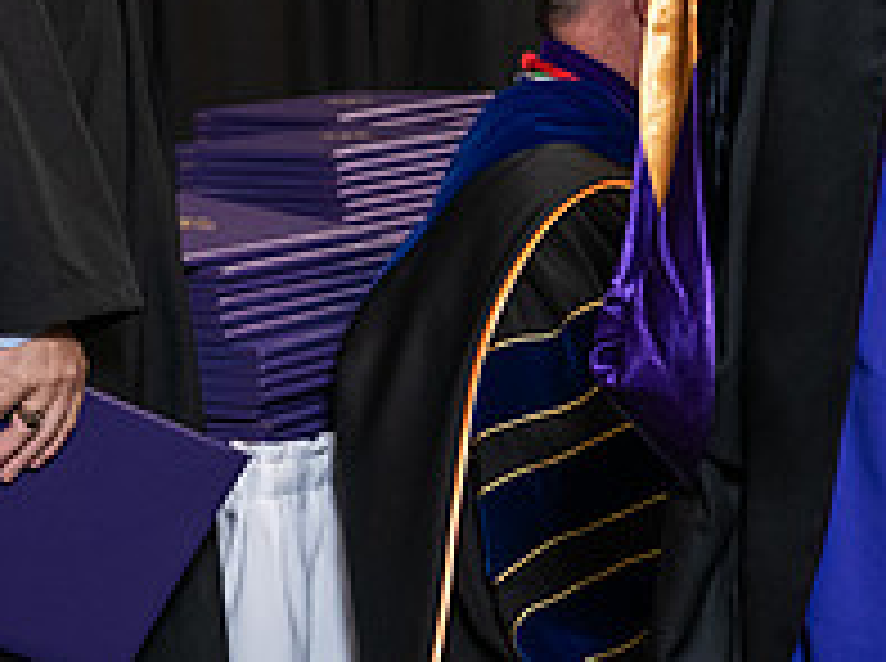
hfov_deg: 11.0
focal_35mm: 176
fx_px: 4497
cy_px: -205
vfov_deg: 8.3
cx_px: 1192
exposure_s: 1/125
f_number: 5
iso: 2000
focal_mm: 62
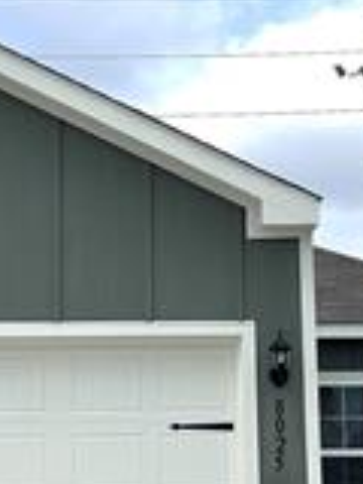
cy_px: 254
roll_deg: +0.6
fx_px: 1608
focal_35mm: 115
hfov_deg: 12.9
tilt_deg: +8.2
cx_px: 118
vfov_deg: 17.1
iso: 80
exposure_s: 1/10753
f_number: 1.78
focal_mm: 6.86
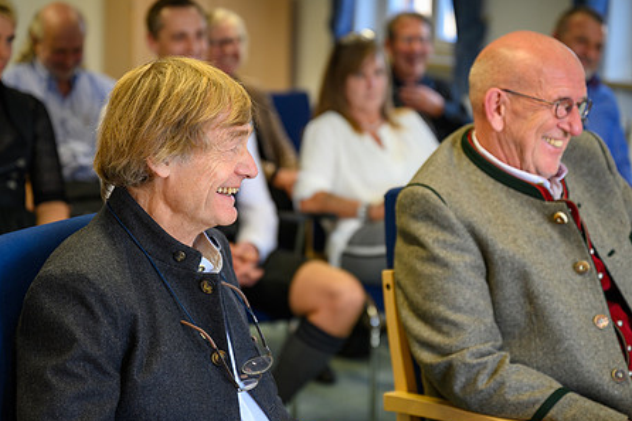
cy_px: 248
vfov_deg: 15.0
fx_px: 1597
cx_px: 307
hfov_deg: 22.4
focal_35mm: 91
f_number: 2.8
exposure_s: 1/125
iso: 450
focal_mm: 70
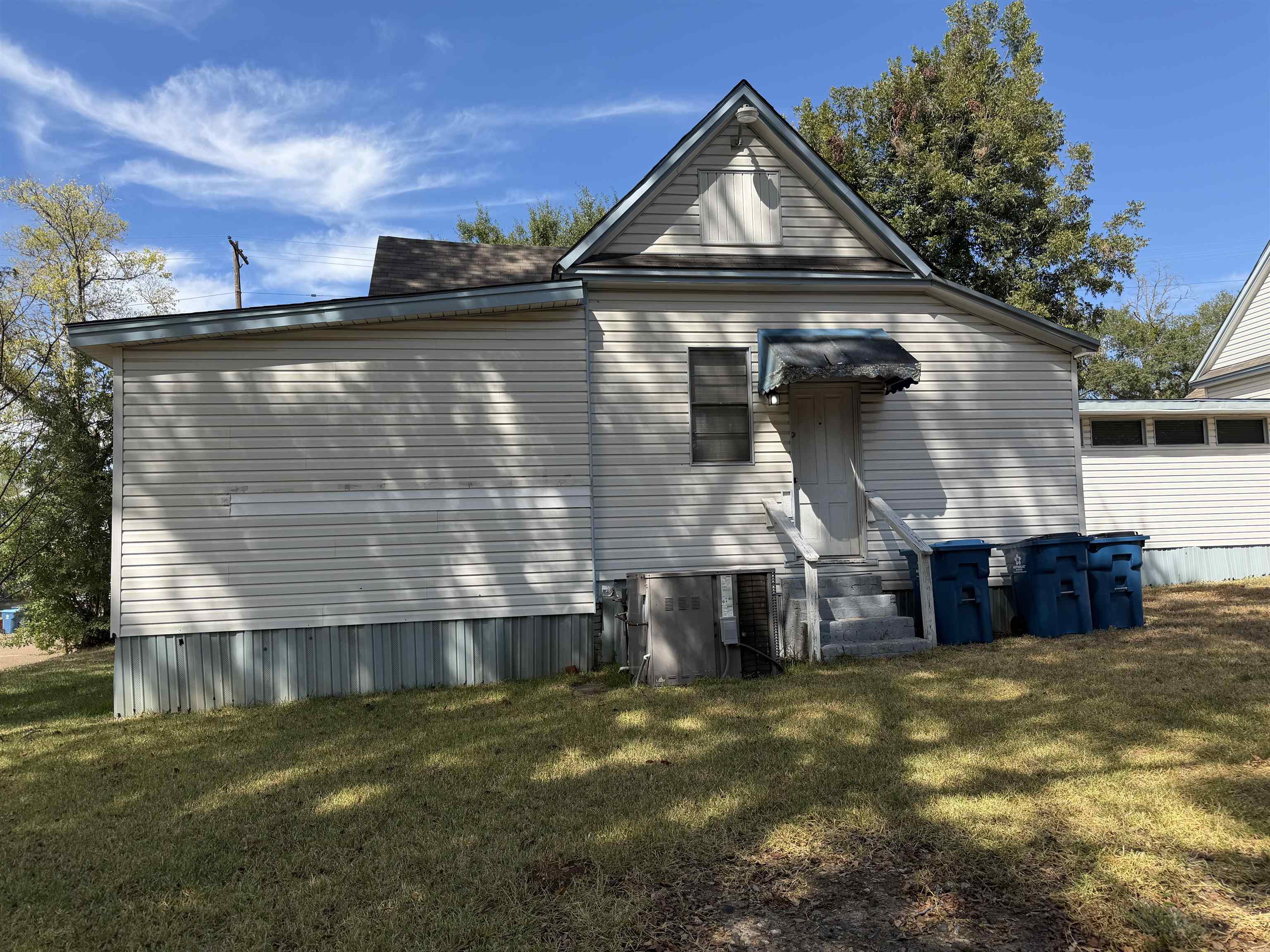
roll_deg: +2.1
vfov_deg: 56.8
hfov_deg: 71.6
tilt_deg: +6.0
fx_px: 881
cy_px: 476
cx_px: 635
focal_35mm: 24
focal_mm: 6.76
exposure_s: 1/2703
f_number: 1.78
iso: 80
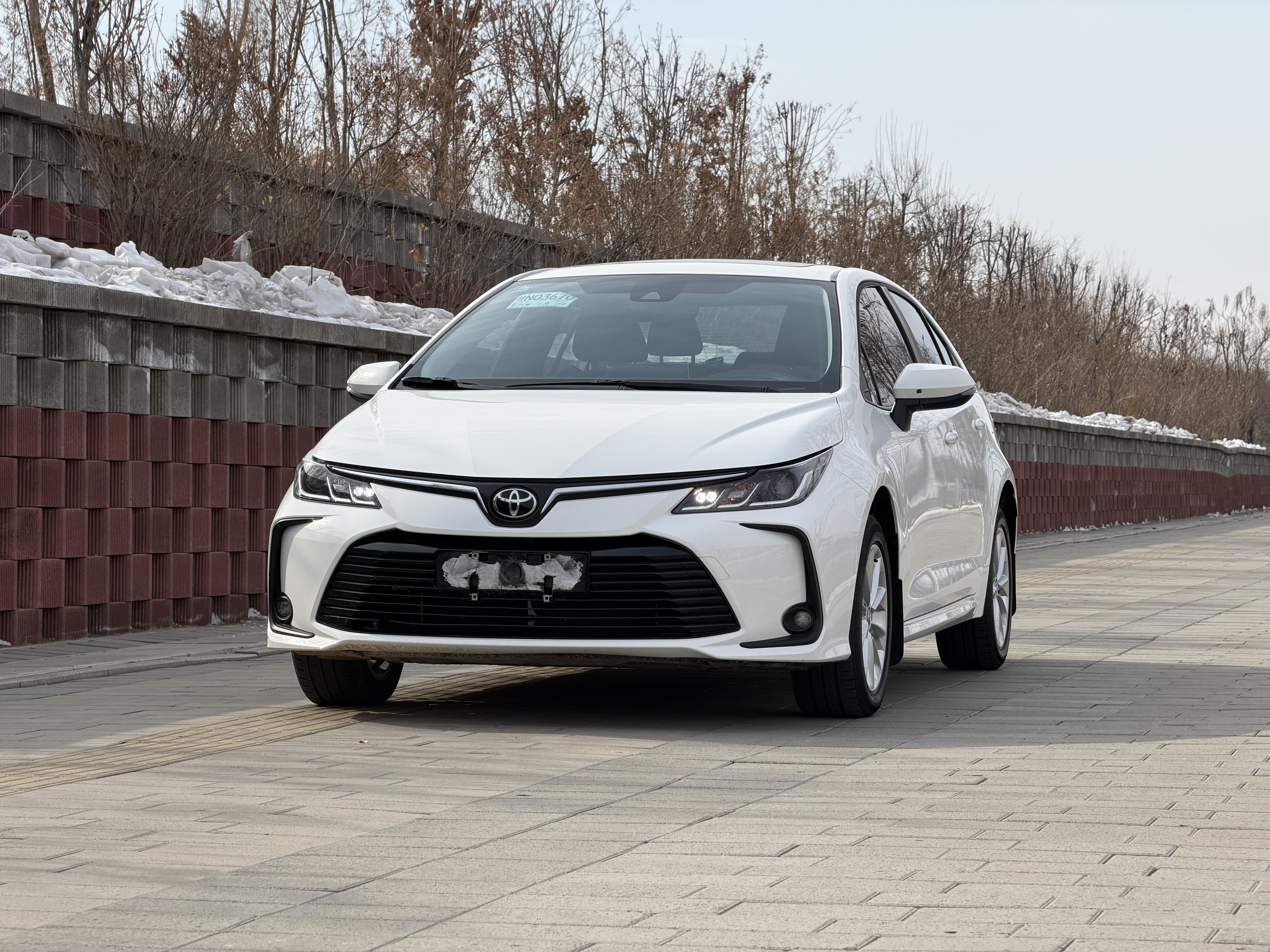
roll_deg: +1.1
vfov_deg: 14.8
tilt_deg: -0.2
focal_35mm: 100
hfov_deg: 19.6
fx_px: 3669
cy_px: 476
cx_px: 635
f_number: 2.8
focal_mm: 16.89
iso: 25
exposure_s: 1/638
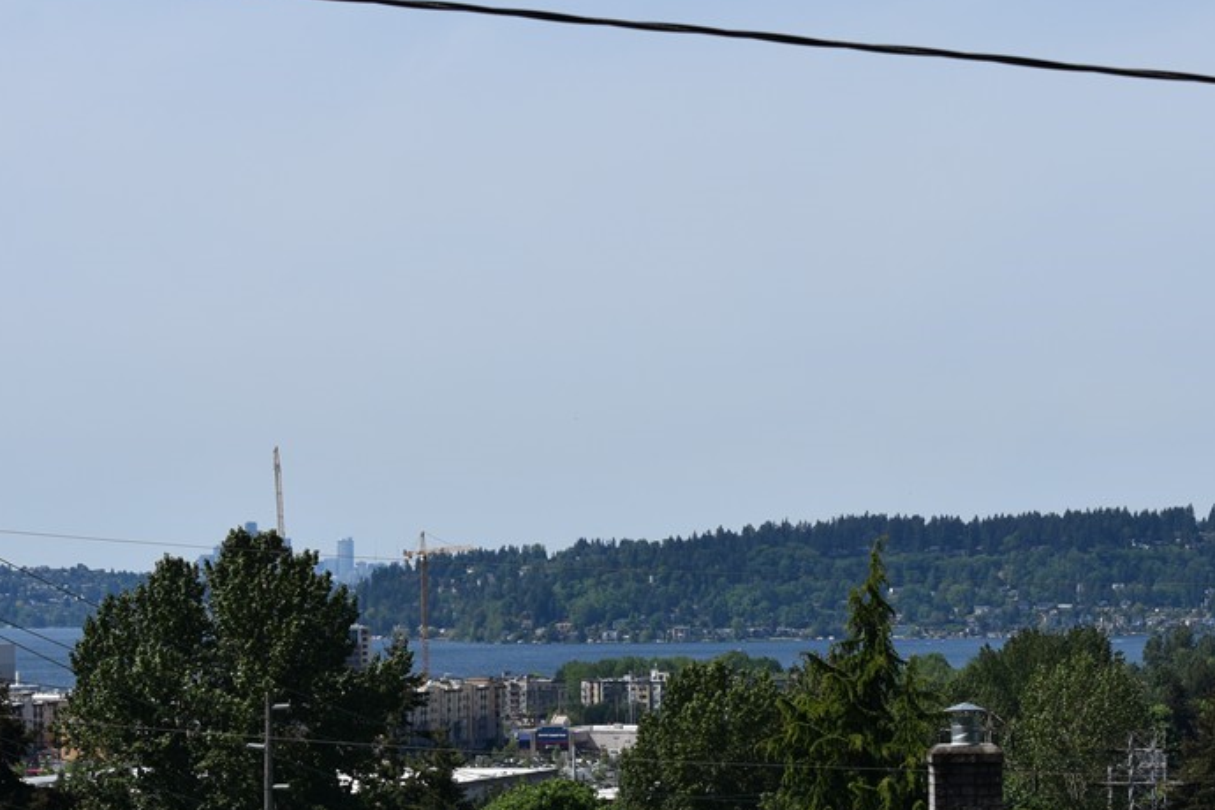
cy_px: 428
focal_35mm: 130
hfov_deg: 15.8
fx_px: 4380
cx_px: 775
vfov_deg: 10.6
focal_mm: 55
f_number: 8
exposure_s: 1/500
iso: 140
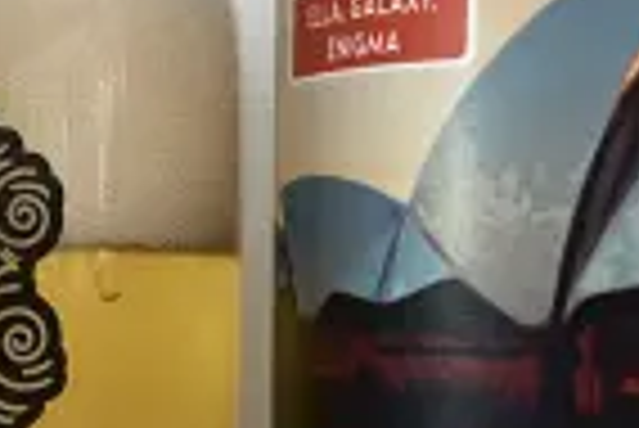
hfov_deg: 26.5
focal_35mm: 76
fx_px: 1350
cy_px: 306
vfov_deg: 17.9
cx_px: 216
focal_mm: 5.1
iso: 160
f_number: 1.6
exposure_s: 1/60
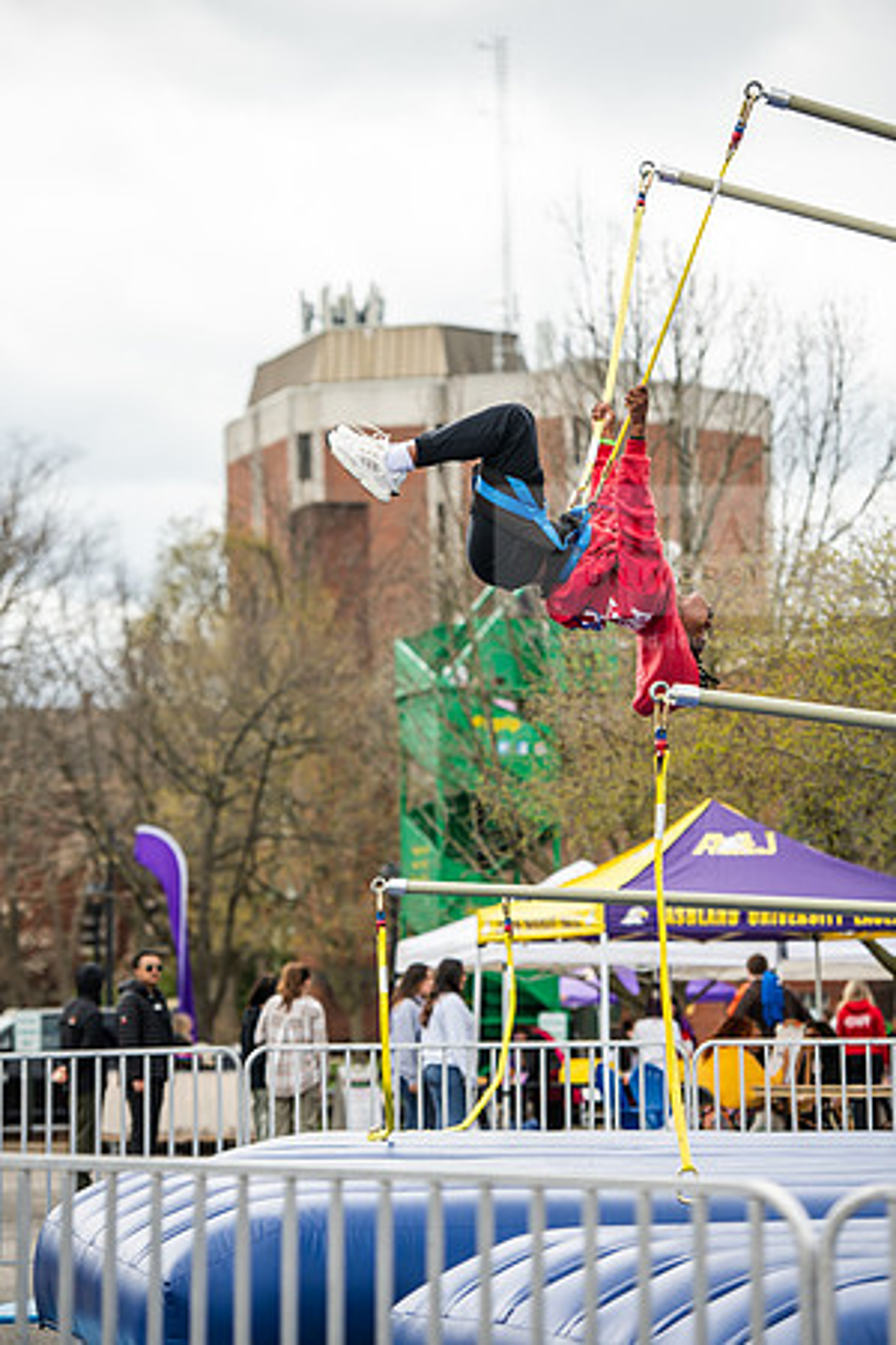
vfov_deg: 16.8
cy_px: 672
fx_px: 4554
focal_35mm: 122
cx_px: 448
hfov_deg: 11.2
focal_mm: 122
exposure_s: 1/800
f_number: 3.5
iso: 125
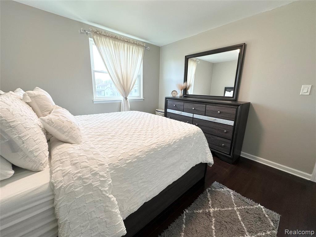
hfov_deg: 102.1
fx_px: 128
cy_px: 118
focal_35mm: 14
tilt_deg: -13.2
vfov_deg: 85.7
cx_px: 158
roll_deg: -2.0
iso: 80
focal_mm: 2.22
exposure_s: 1/120
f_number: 2.2
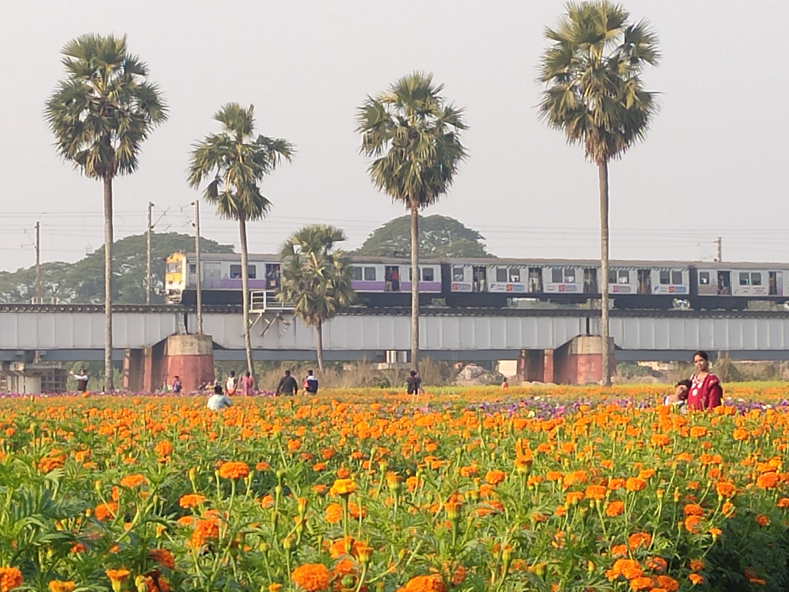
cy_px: 296
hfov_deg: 69.4
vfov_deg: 54.9
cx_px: 394
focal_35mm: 25
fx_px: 570
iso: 112
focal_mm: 4.74
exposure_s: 1/467
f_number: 1.79
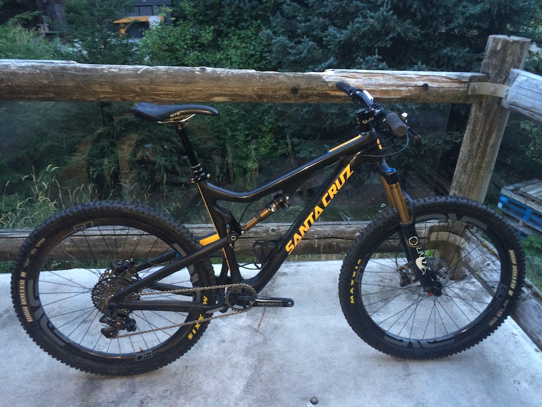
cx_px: 271
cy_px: 204
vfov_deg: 48.2
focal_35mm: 29
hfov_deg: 61.7
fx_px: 454
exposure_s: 1/20
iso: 200
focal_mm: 4.15
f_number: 2.2
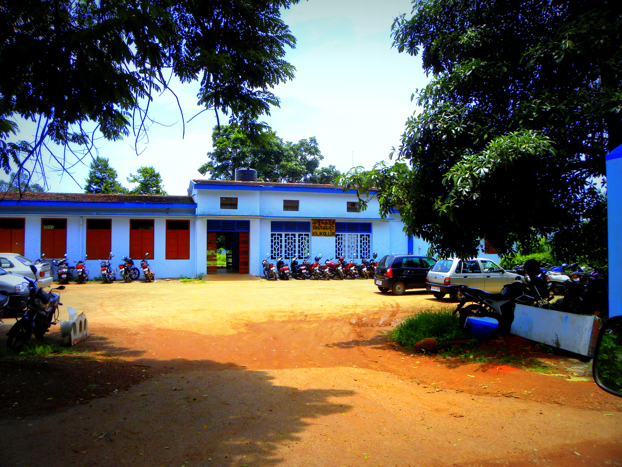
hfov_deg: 67.3
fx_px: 467
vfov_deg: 53.1
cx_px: 311
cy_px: 234
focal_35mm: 26
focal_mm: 4.6
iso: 64
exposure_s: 1/264
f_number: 5.6
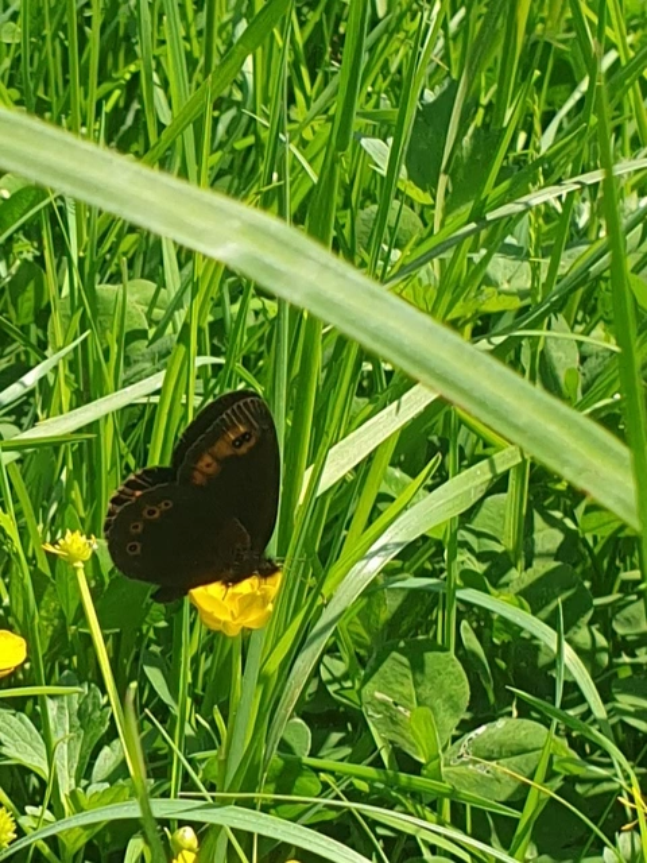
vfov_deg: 67.3
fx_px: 648
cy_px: 432
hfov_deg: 53.1
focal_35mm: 26
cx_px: 324
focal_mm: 4.3
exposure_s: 1/962
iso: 50
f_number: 2.4
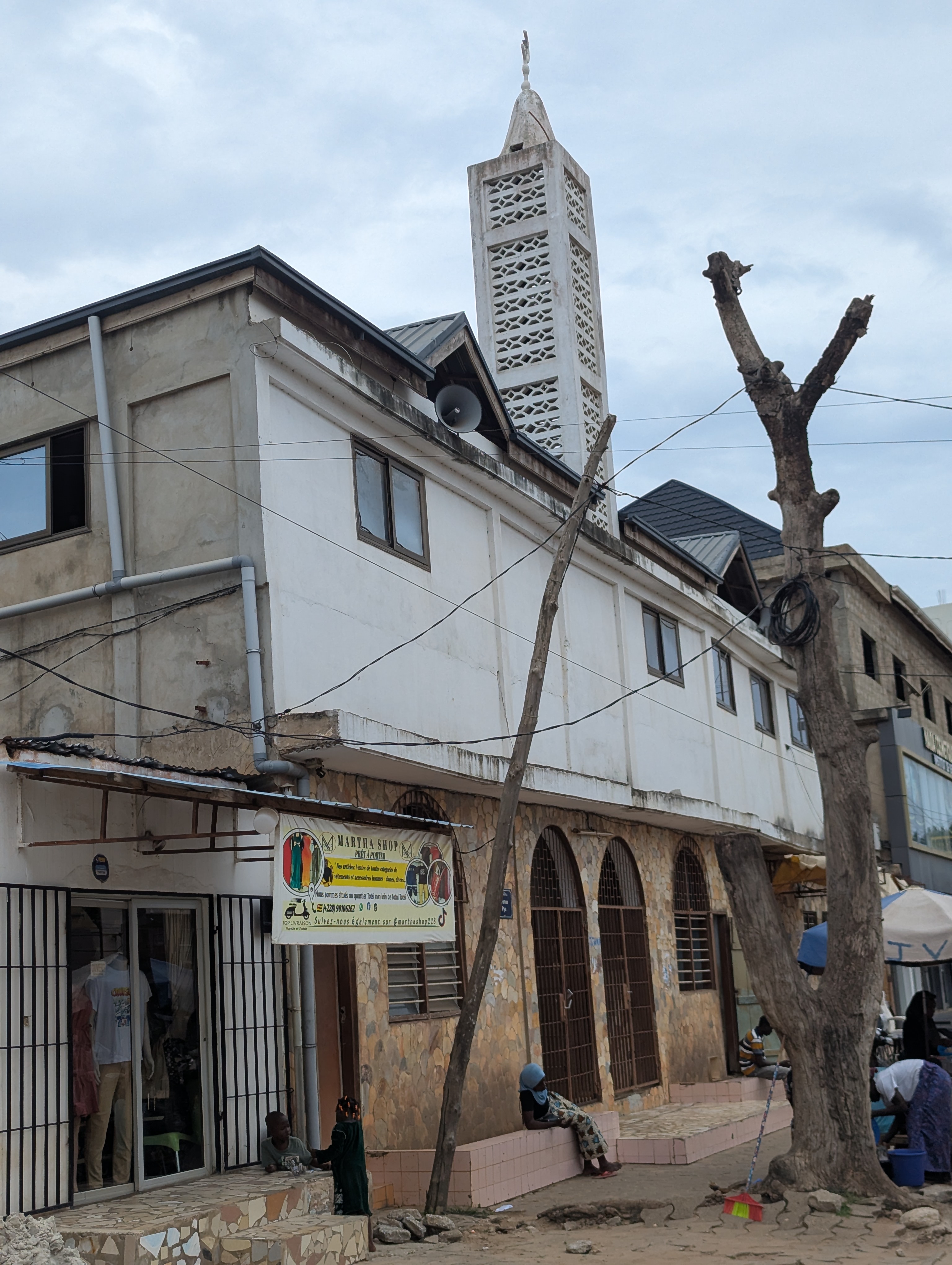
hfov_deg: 30.3
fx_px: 1756
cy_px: 632
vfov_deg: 39.6
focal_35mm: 48
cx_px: 476
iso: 47
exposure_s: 1/3300
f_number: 1.85
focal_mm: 6.81
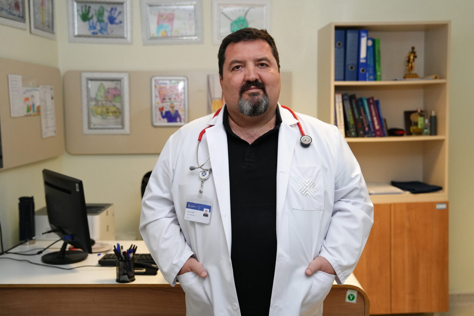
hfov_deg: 45.4
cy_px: 158
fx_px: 566
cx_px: 237
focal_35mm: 43
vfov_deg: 31.2
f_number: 3.2
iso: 2500
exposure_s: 1/320
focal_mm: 43
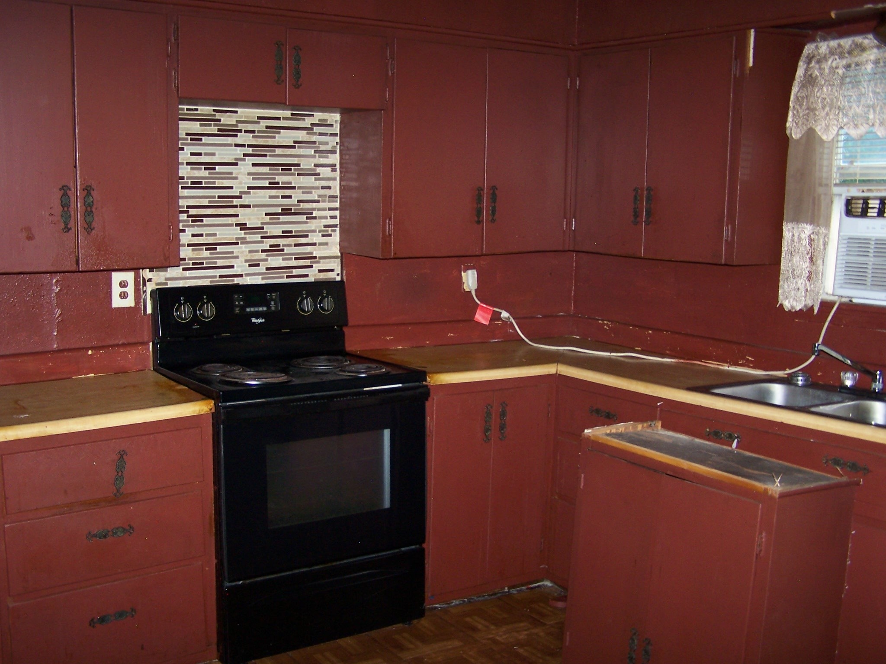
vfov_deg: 37.7
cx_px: 443
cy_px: 332
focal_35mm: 38
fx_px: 973
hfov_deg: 49.0
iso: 140
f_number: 2.8
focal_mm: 6.3
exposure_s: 1/60
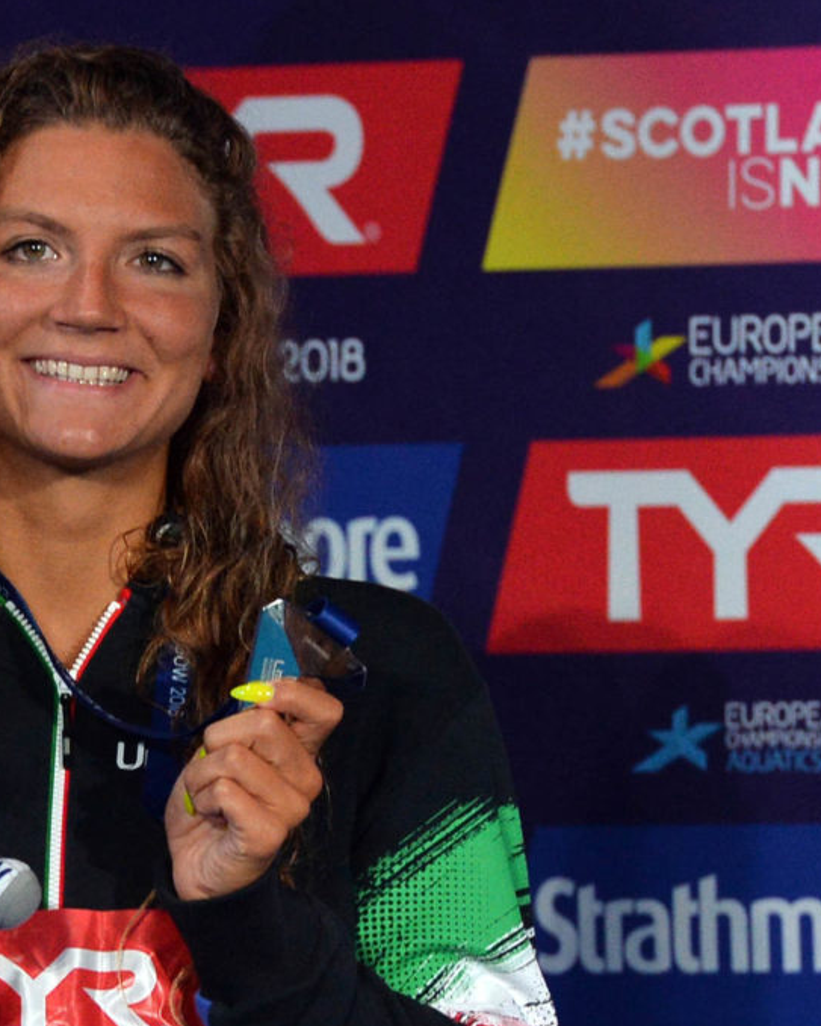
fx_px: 8597
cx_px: 79
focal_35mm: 283
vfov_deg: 6.8
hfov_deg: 5.5
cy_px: 512
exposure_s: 1/320
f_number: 4.5
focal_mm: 200
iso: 2000
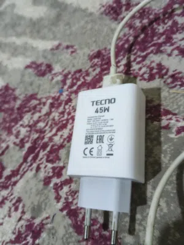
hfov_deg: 58.9
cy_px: 122
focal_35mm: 23
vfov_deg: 73.9
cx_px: 92
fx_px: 163
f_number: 1.6
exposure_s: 1/33.3
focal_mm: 4.11
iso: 2614
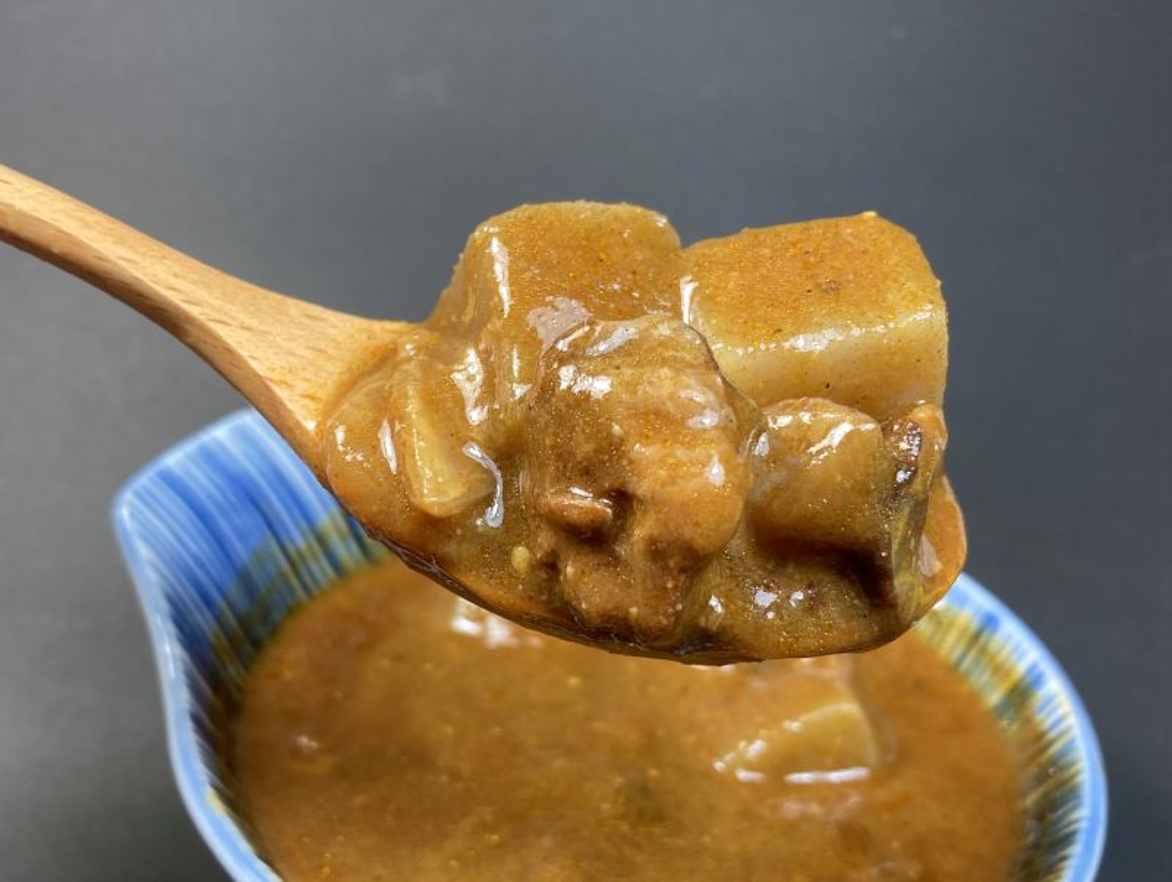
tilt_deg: -30.0
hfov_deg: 63.4
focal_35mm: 28
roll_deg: -1.5
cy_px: 441
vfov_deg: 49.8
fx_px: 949
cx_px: 586
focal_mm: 3.99
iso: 64
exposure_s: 1/120
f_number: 1.8
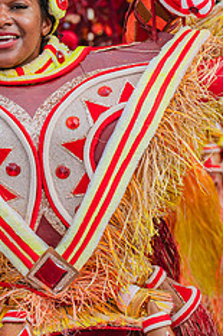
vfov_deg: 10.6
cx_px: 53
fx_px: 1796
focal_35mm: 193
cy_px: 58
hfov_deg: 7.1
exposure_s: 1/1600
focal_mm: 100
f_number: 5.6
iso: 640
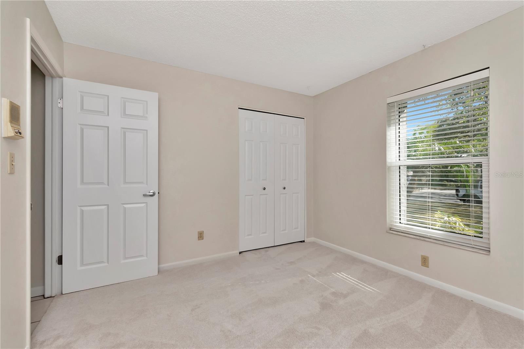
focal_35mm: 15
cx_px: 262
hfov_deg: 100.4
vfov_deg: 77.3
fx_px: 218
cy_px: 174
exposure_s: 1/200
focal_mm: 10
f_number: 9
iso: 500
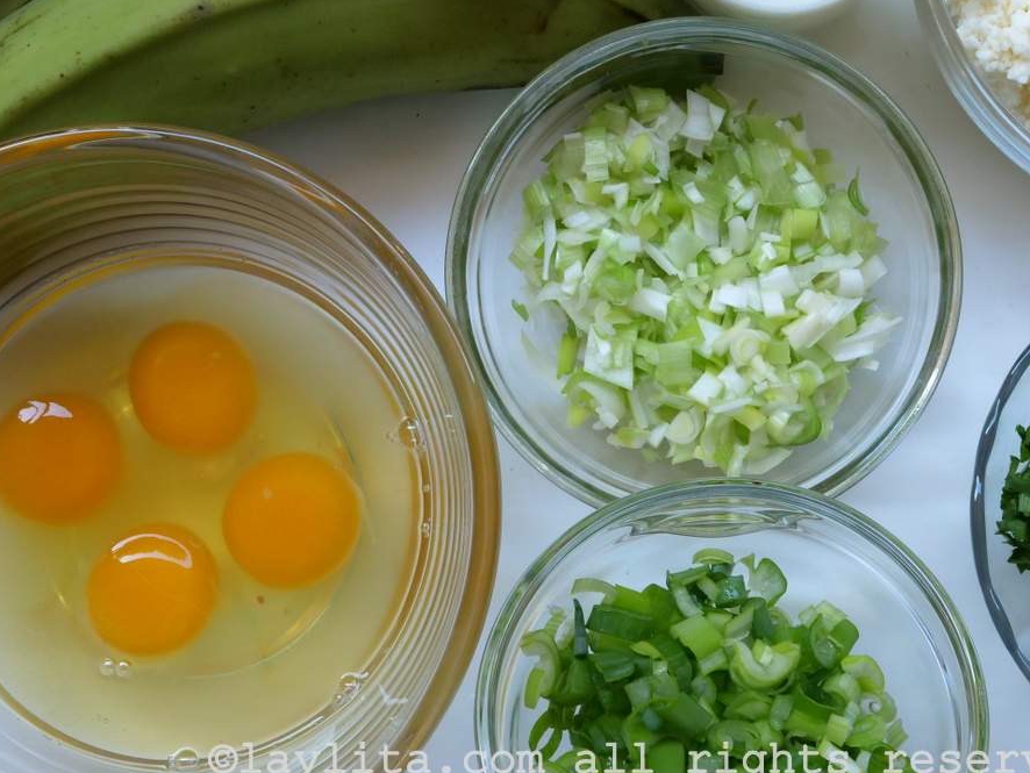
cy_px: 259
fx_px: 1935
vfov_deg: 22.5
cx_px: 594
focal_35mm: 65
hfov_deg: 29.8
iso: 1600
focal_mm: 24
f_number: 9
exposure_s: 1/60
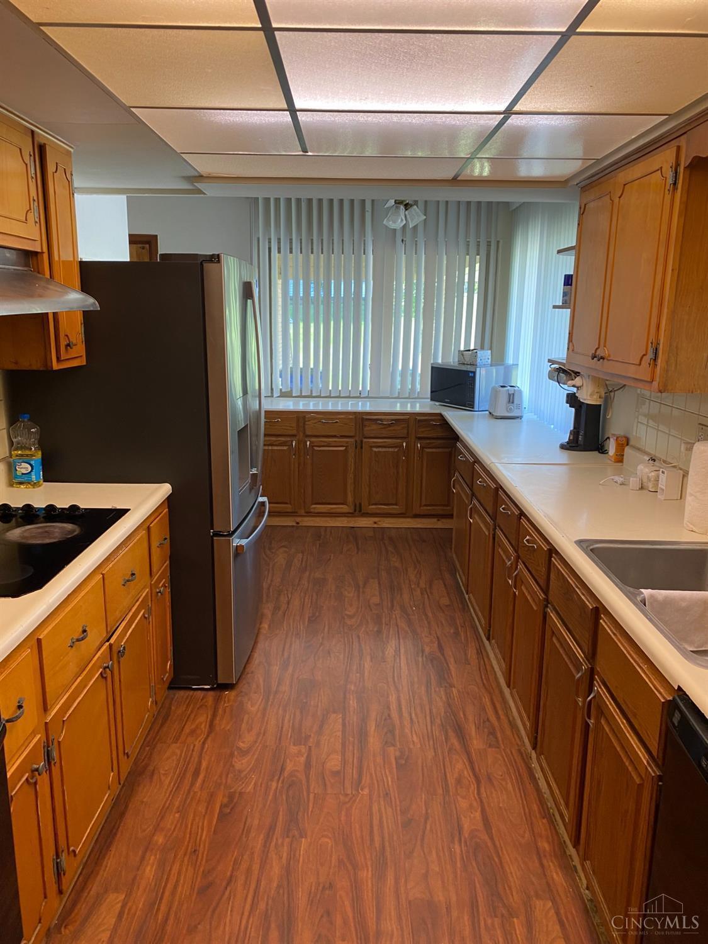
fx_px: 709
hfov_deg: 53.1
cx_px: 354
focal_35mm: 26
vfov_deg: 67.3
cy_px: 472
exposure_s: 1/60
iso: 80
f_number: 1.8
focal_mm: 4.25
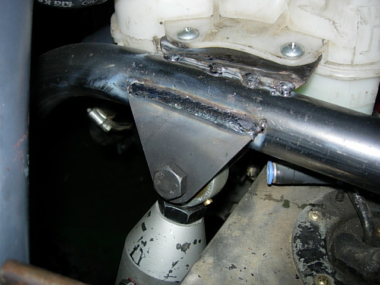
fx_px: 417
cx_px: 190
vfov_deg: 37.7
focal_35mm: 38
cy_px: 142
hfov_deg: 49.0
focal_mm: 7.8
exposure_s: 1/64
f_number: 2.8
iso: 79
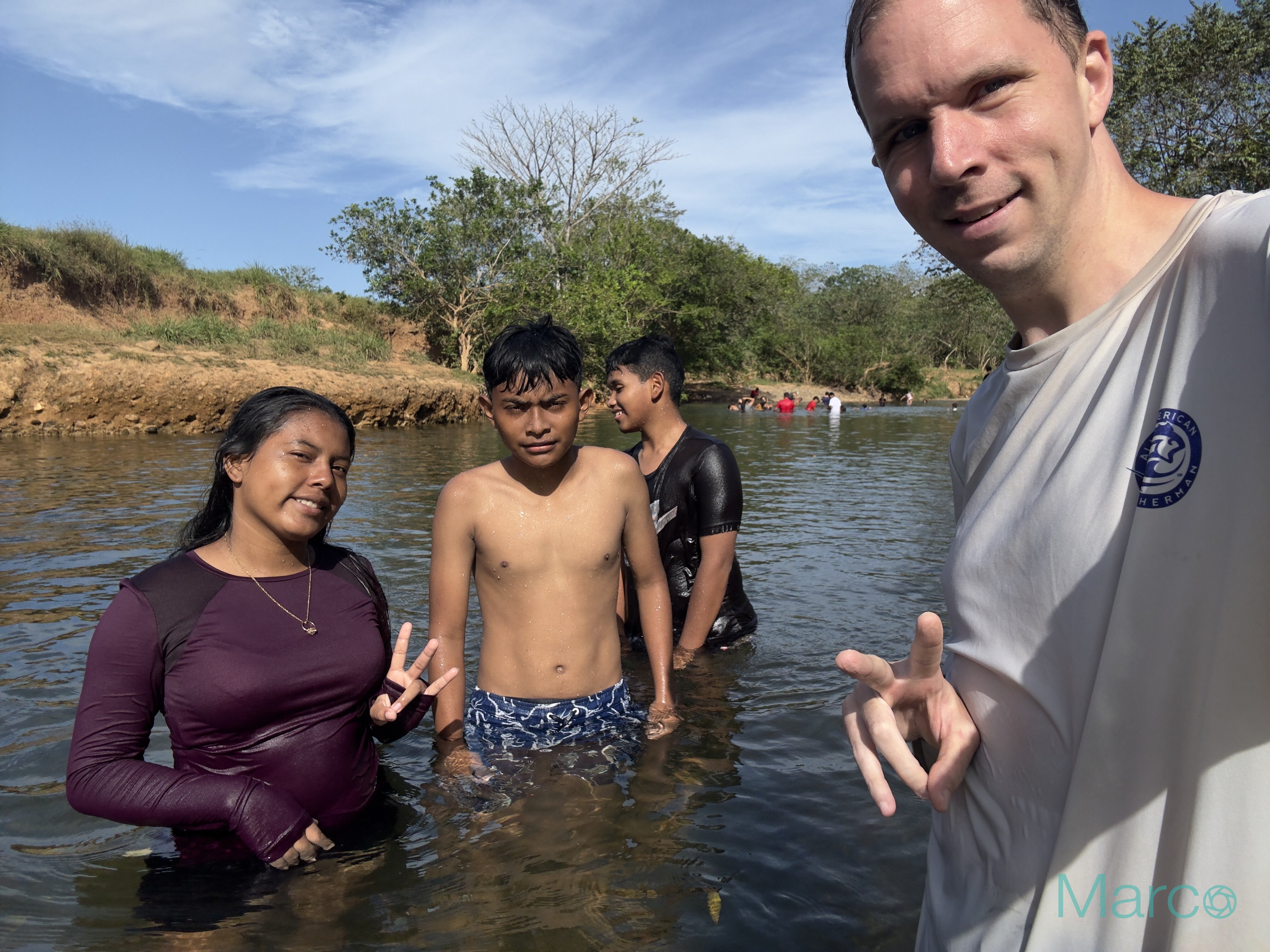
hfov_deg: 73.9
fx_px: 844
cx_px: 635
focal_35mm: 23
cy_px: 476
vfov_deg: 58.9
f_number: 1.9
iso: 25
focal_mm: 2.69
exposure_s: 1/1541
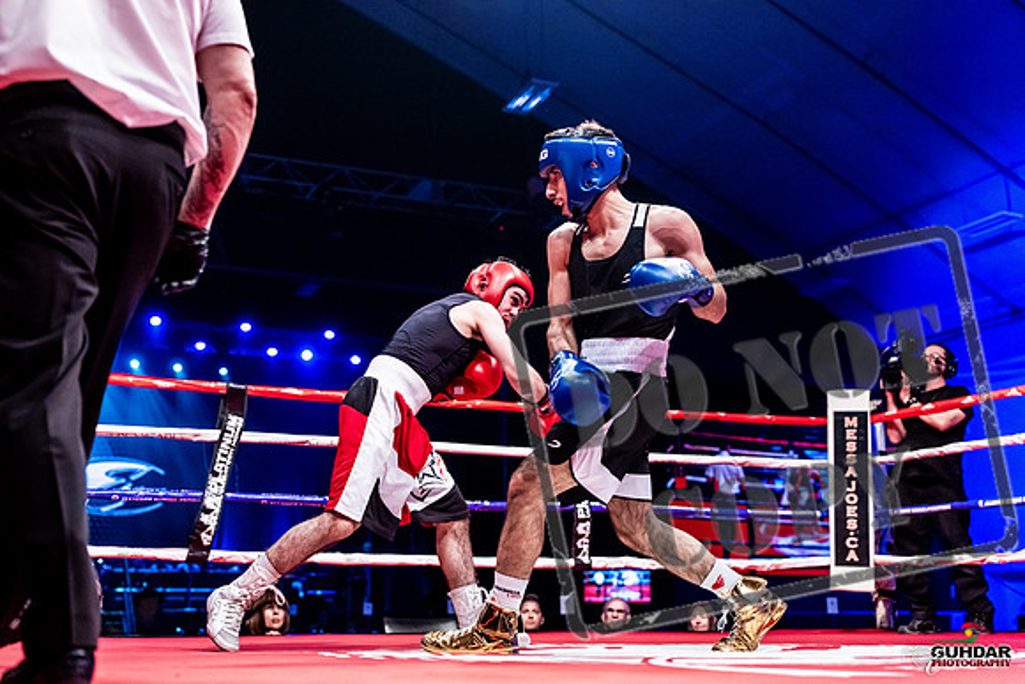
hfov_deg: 47.4
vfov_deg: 32.6
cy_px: 342
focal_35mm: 41
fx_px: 1168
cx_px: 512
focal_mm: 41
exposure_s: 1/1000
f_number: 2.5
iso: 4000
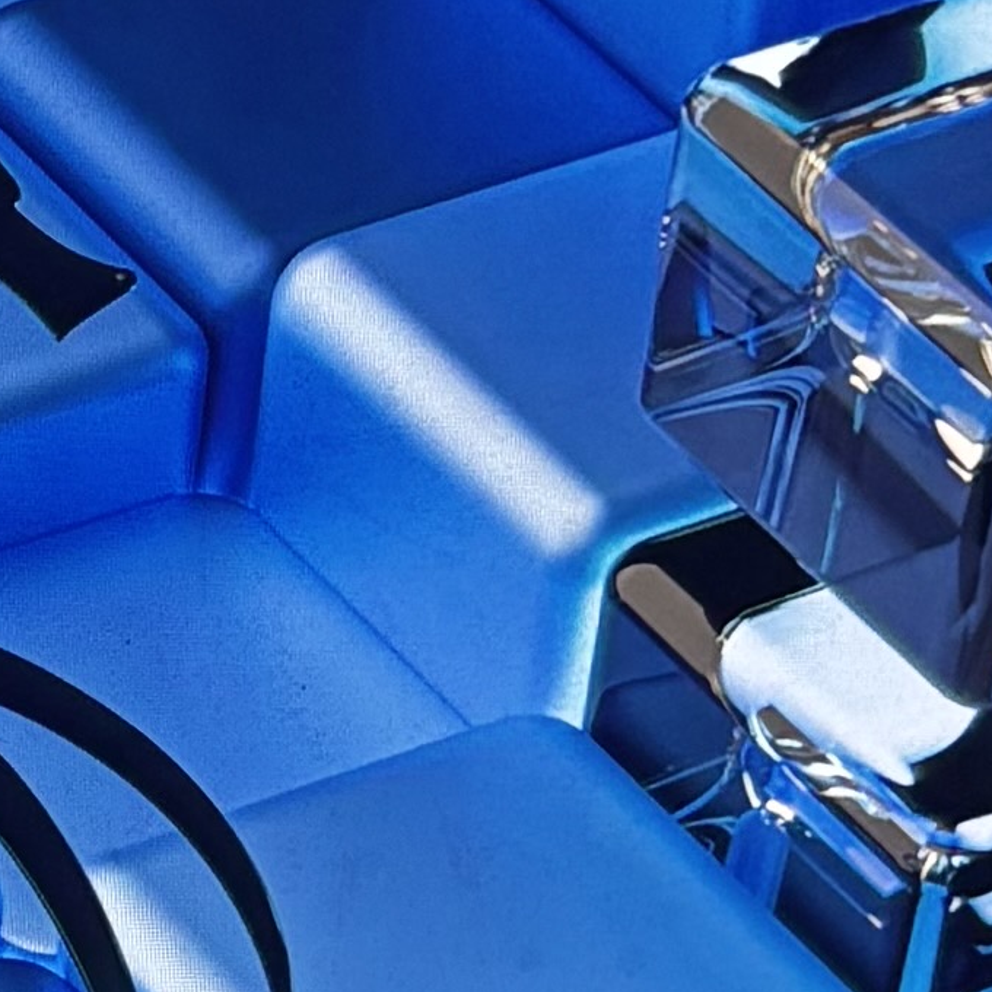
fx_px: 6257
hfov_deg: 8.8
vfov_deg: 8.9
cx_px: -677
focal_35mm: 193
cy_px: 1409
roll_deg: +1.7
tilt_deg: -24.2
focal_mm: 5.96
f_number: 1.6
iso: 200
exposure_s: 1/60
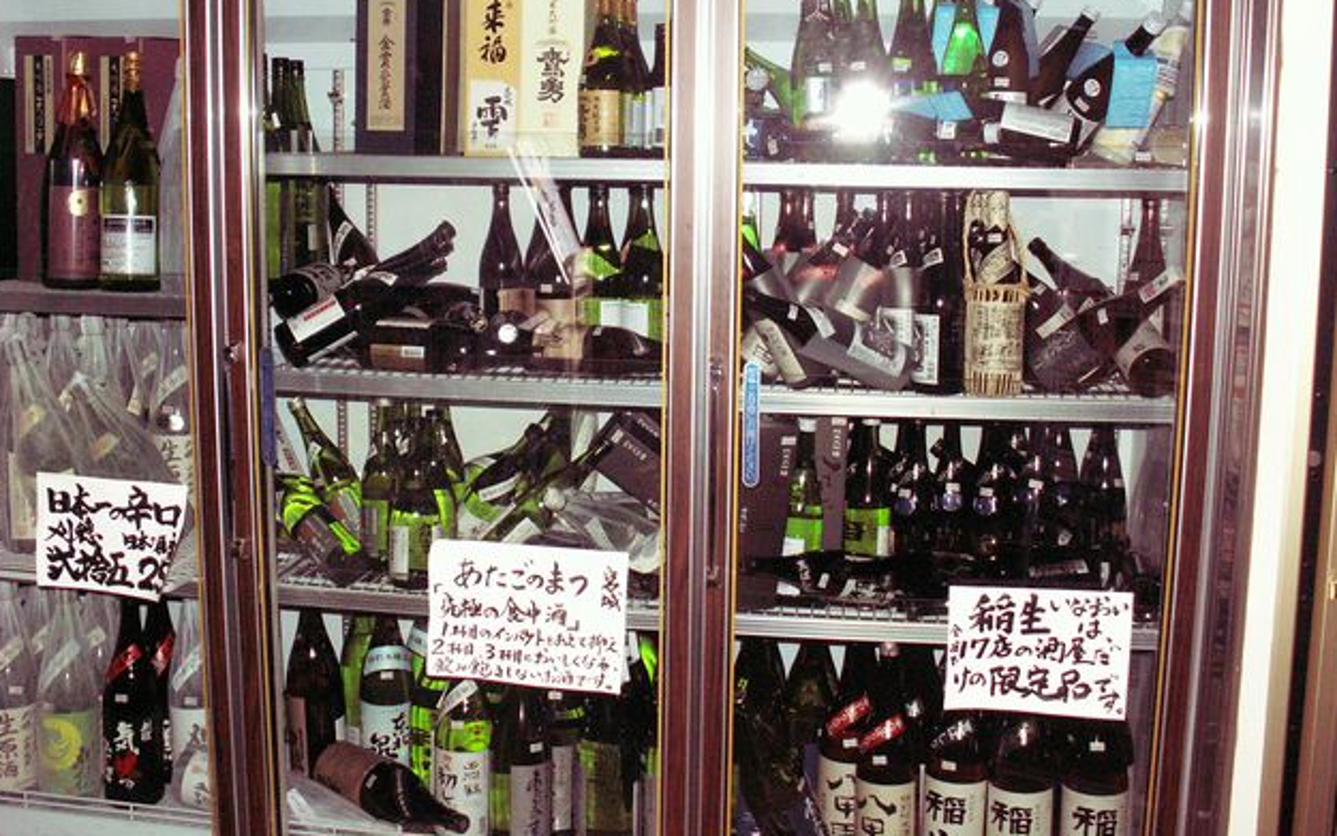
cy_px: 329
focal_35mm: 38
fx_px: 1385
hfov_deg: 51.5
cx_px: 670
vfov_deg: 33.5
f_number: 2.8
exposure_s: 1/40
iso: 160
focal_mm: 5.86
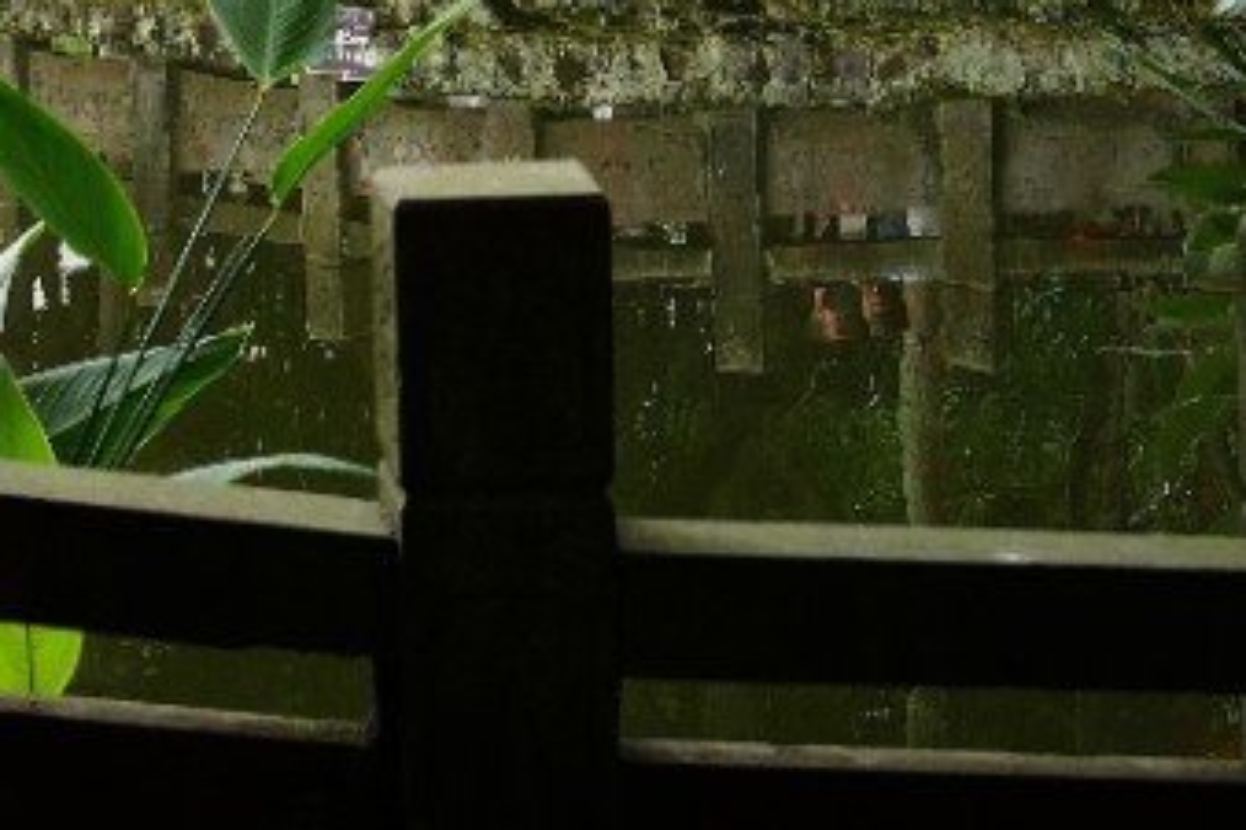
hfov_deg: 14.2
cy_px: -666
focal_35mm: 141
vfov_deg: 9.3
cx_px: -111
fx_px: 4878
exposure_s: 1/160
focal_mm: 34
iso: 320
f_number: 4
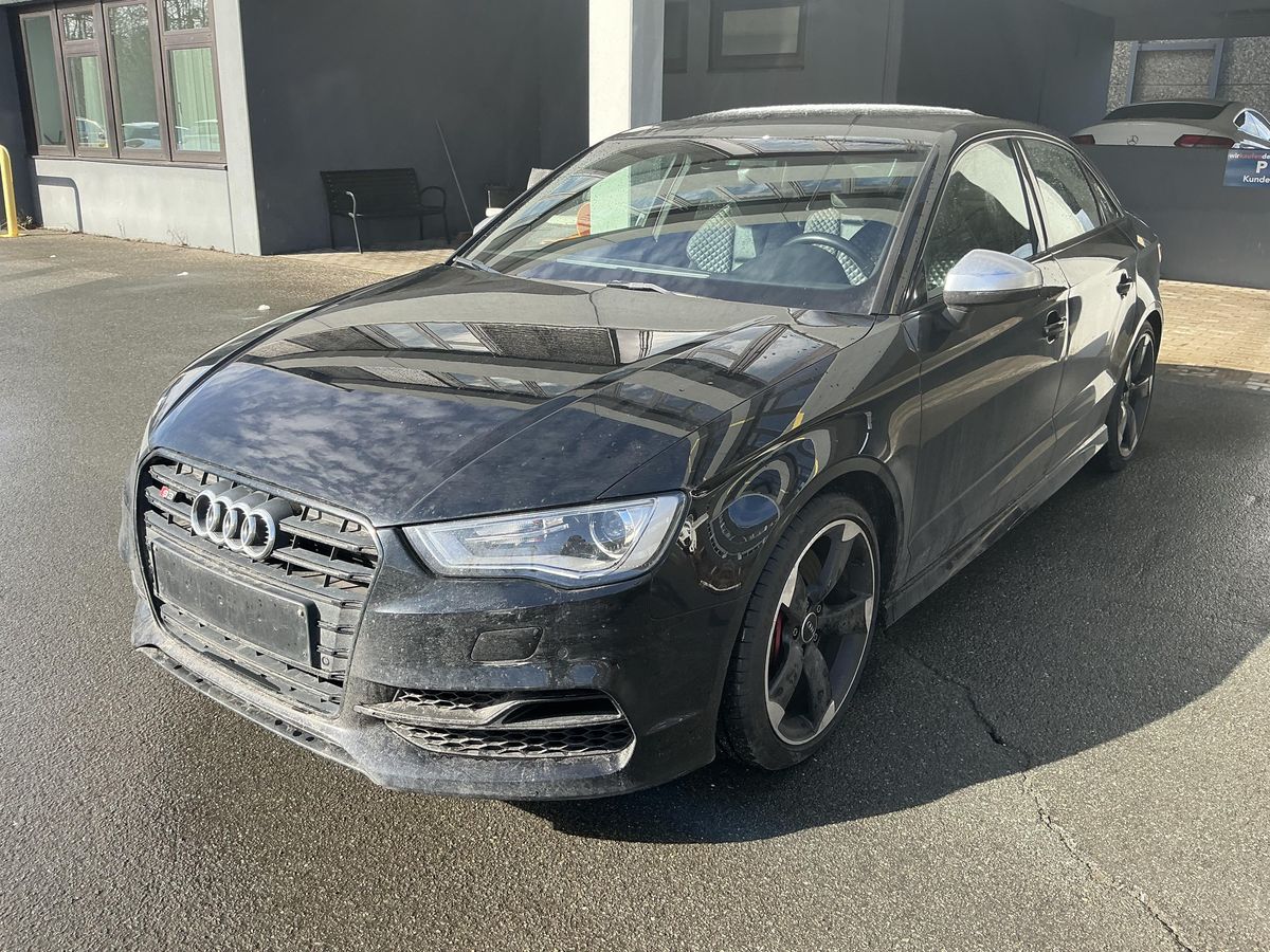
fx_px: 1027
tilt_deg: -14.4
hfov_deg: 63.4
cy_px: 476
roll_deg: -1.5
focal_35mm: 28
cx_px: 635
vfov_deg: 49.7
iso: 25
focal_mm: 3
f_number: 1.8
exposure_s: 1/491
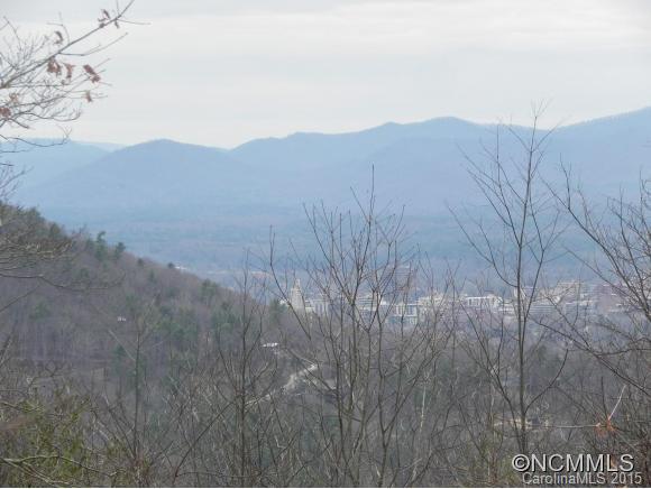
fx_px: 4649
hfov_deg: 8.0
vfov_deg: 6.0
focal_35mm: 247
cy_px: 244
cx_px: 326
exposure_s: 1/313
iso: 160
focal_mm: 44
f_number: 6.3
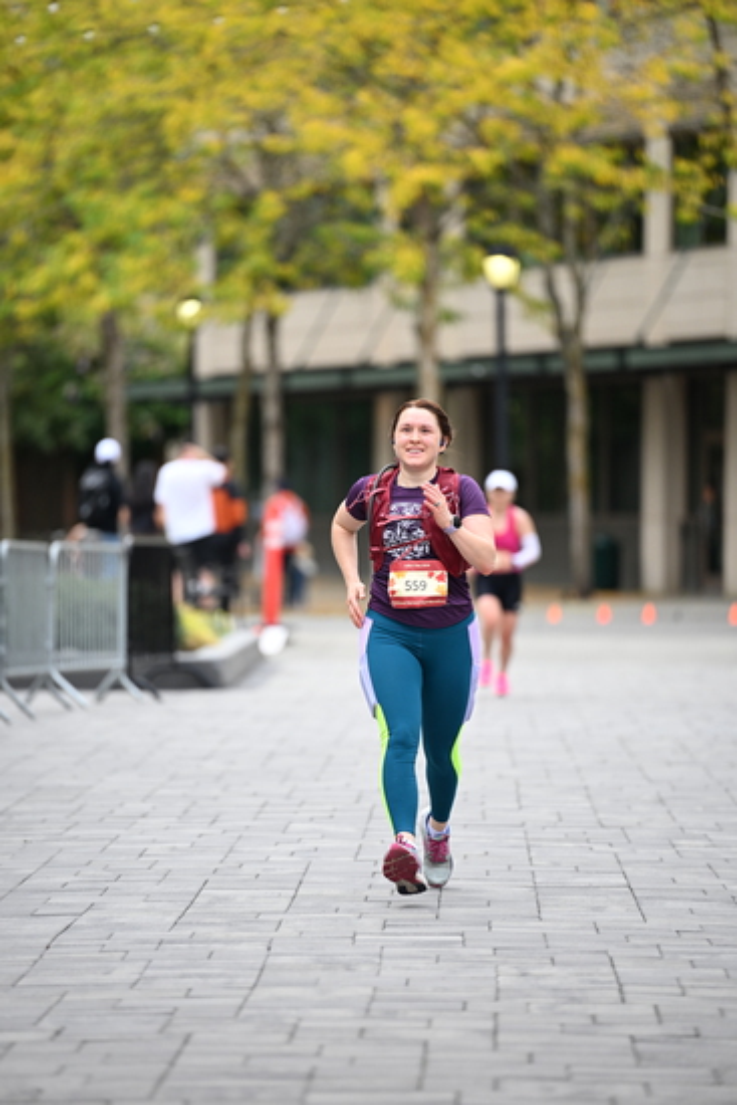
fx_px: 6137
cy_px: 552
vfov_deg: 10.3
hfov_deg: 6.9
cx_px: 368
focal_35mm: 200
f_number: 2.8
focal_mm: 200
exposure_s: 1/2000
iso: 640
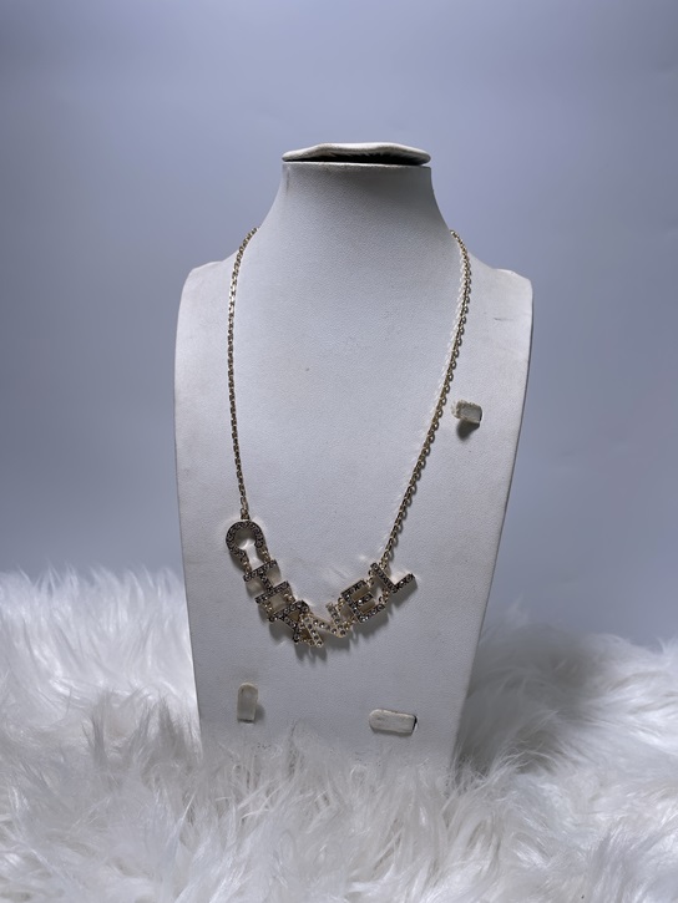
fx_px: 653
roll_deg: -3.3
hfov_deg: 54.9
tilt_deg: -10.2
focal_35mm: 25
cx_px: 339
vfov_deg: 69.4
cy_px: 452
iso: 32
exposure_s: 1/1689
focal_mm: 5.1
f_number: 1.6
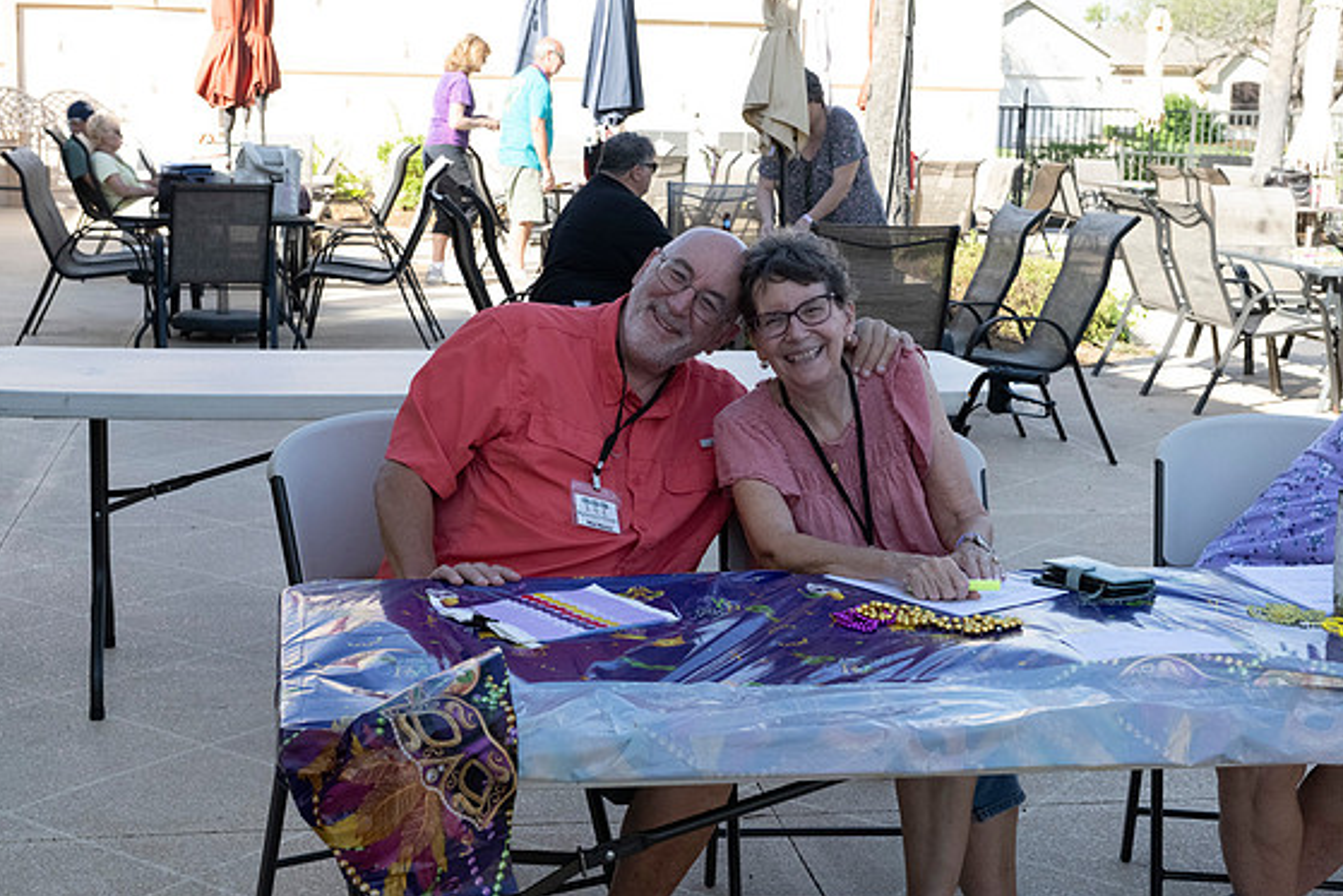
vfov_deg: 25.1
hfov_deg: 36.9
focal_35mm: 54
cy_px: 443
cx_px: 678
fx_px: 2015
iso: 3600
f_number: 10
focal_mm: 52
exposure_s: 1/1600
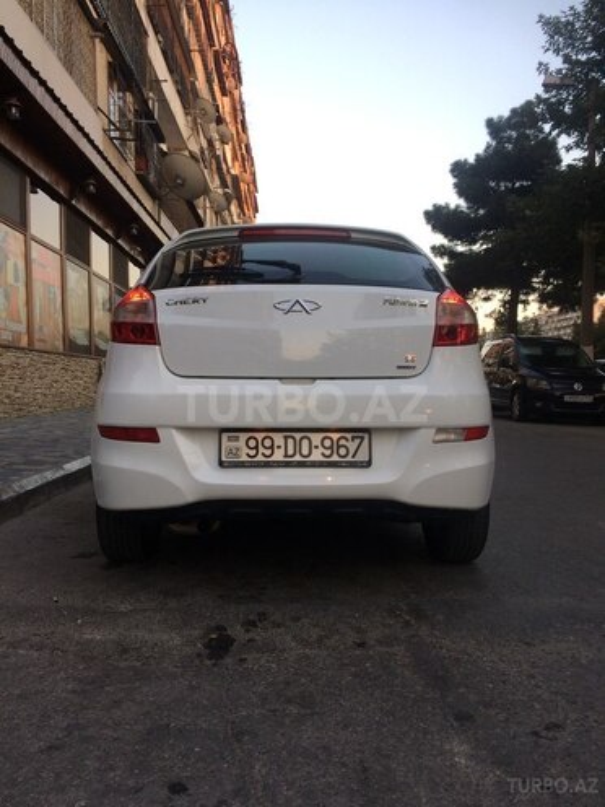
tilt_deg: -2.7
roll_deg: +2.4
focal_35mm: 29
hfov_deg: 48.2
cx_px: 302
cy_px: 404
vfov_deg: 61.7
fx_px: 676
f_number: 2.2
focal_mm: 4.15
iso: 40
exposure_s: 1/100
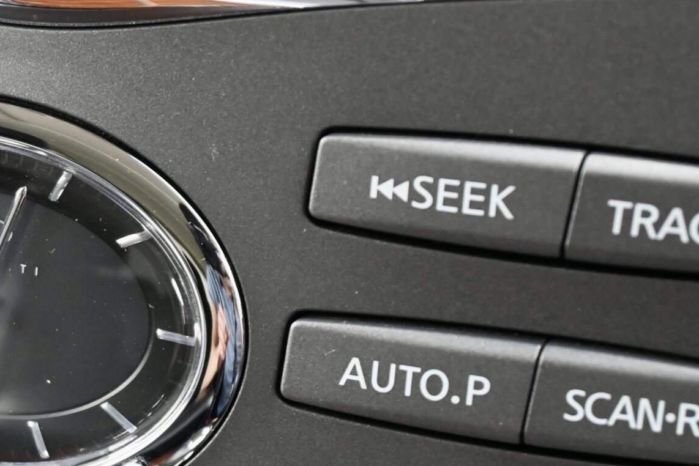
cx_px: -40
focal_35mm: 131
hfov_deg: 15.3
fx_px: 2546
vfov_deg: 10.5
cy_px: 299
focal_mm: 39
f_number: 5.6
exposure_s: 1/125
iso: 1000
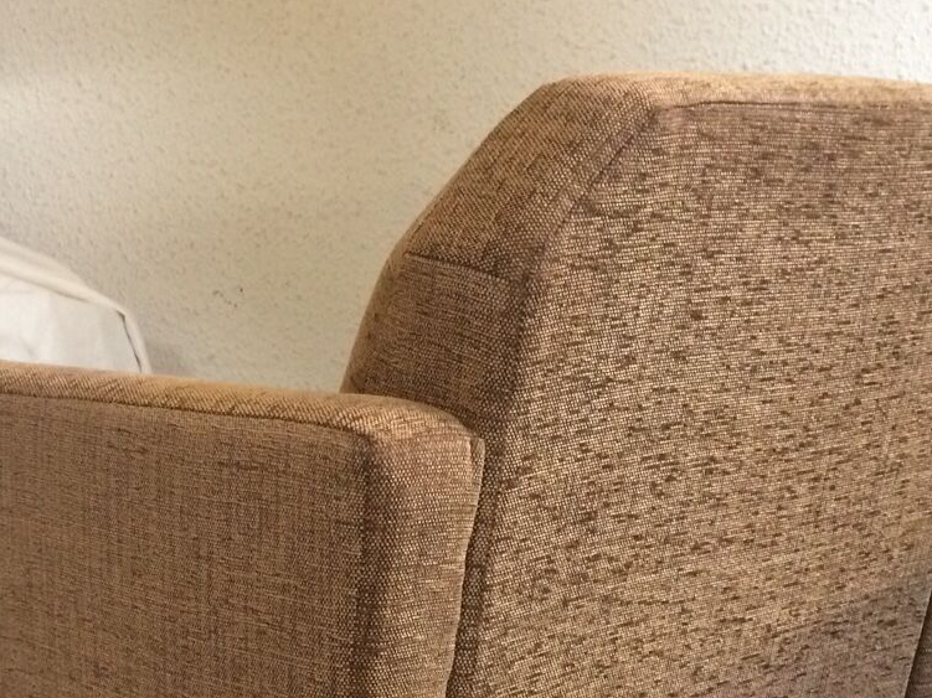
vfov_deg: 22.4
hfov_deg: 30.5
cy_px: 700
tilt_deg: -14.9
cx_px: 315
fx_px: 1696
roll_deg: +1.2
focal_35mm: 63
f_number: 2.2
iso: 320
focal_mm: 4.15
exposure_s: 1/33
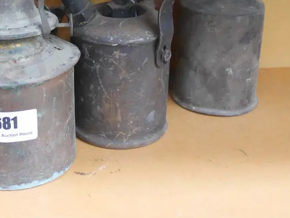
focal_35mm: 61
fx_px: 511
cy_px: 22
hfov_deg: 31.1
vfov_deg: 23.4
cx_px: 73
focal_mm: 16
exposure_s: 1/13
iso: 3200
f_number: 4
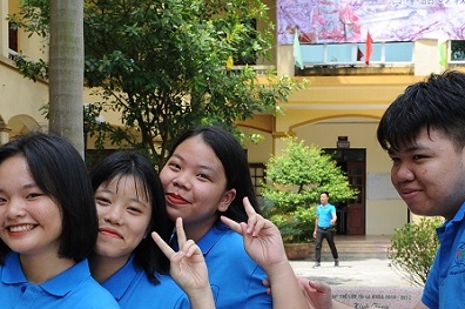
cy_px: 239
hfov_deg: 27.7
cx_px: 209
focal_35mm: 73
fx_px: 942
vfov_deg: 18.5
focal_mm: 34
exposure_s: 1/500
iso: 1000
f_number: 10
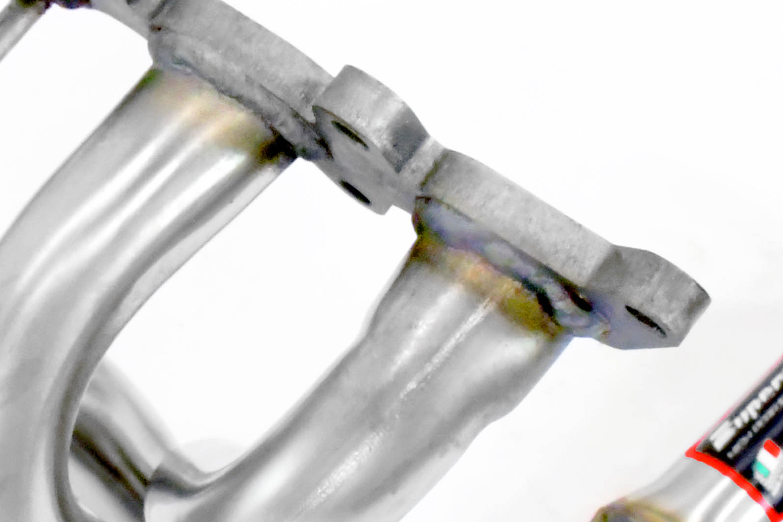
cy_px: 312
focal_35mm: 115
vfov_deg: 11.9
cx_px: 334
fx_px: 2501
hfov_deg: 17.8
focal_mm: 22
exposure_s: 1/160
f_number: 14
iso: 5000
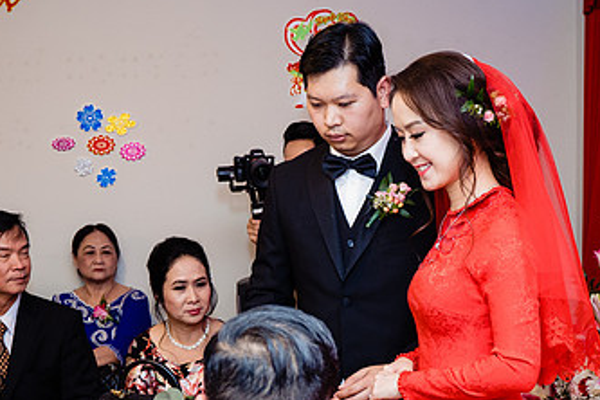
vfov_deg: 22.1
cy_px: 300
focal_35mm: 61
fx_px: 1017
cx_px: 284
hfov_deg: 32.9
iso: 1600
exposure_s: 1/160
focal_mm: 28
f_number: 4
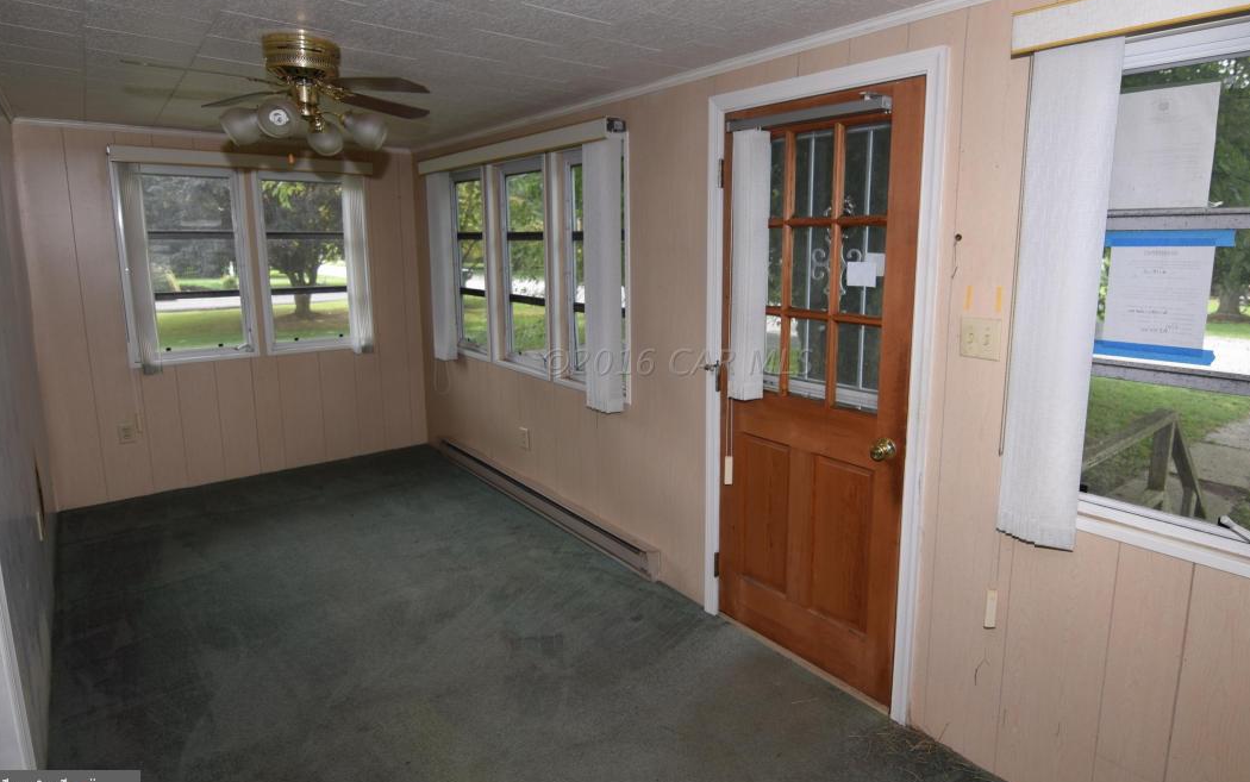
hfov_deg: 86.9
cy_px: 362
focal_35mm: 19
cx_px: 677
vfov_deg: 61.5
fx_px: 657
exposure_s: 1/60
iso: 100
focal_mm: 11.5
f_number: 4
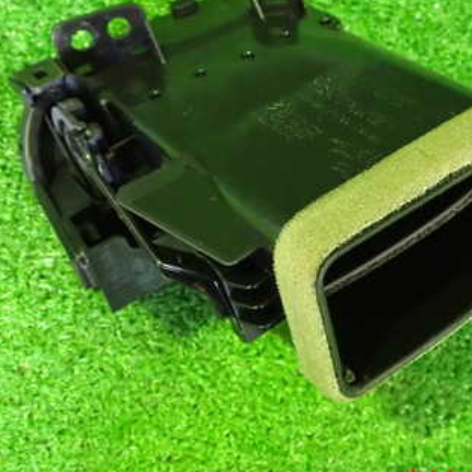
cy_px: 162
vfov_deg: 33.1
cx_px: 298
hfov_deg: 33.2
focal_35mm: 51
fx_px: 787
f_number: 2.3
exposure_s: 1/30
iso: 1250
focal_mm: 5.4
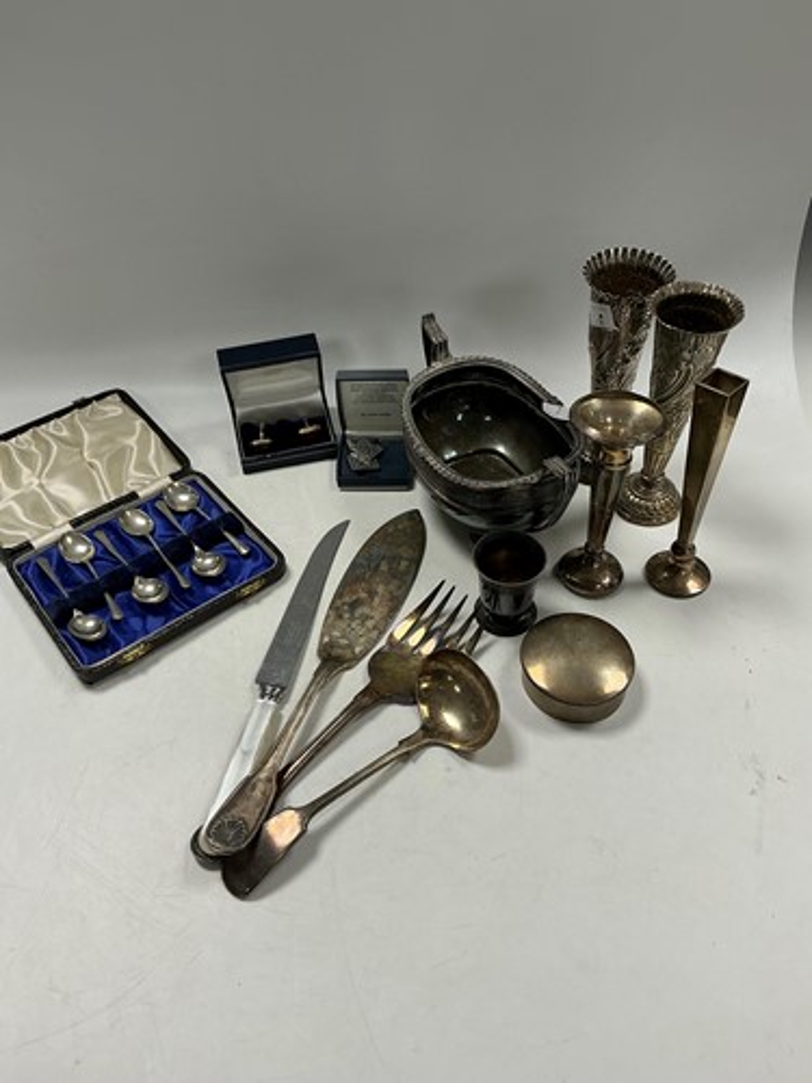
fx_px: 876
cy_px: 542
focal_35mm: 28
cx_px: 406
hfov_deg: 49.7
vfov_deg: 63.4
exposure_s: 1/122
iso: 50
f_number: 1.8
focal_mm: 3
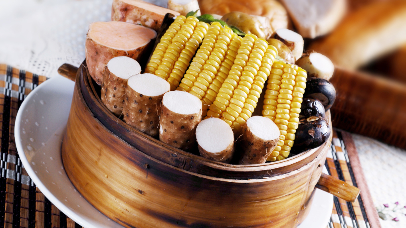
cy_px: 127
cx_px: 204
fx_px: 1023
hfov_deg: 22.5
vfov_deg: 12.7
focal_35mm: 95
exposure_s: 1/160
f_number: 9
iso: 125
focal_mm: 60
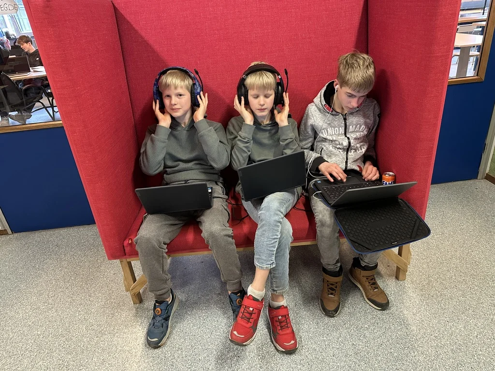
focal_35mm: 24
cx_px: 248
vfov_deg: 56.8
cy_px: 186
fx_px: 343
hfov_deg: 71.6
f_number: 1.78
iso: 400
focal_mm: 6.86
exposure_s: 1/50
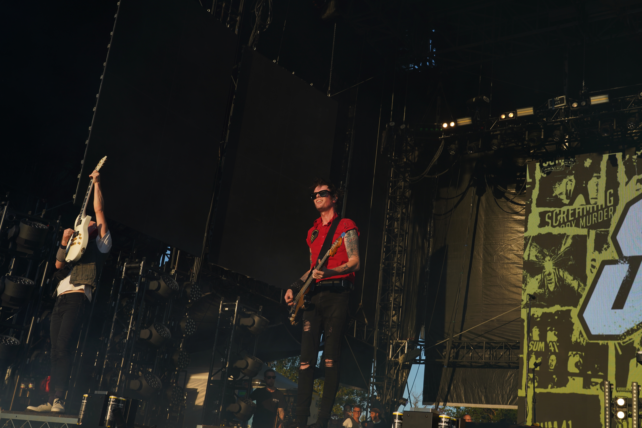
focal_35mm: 42
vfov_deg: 31.9
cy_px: 214
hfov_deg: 46.4
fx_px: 749
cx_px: 321
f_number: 8
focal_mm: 42
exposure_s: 1/200
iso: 100
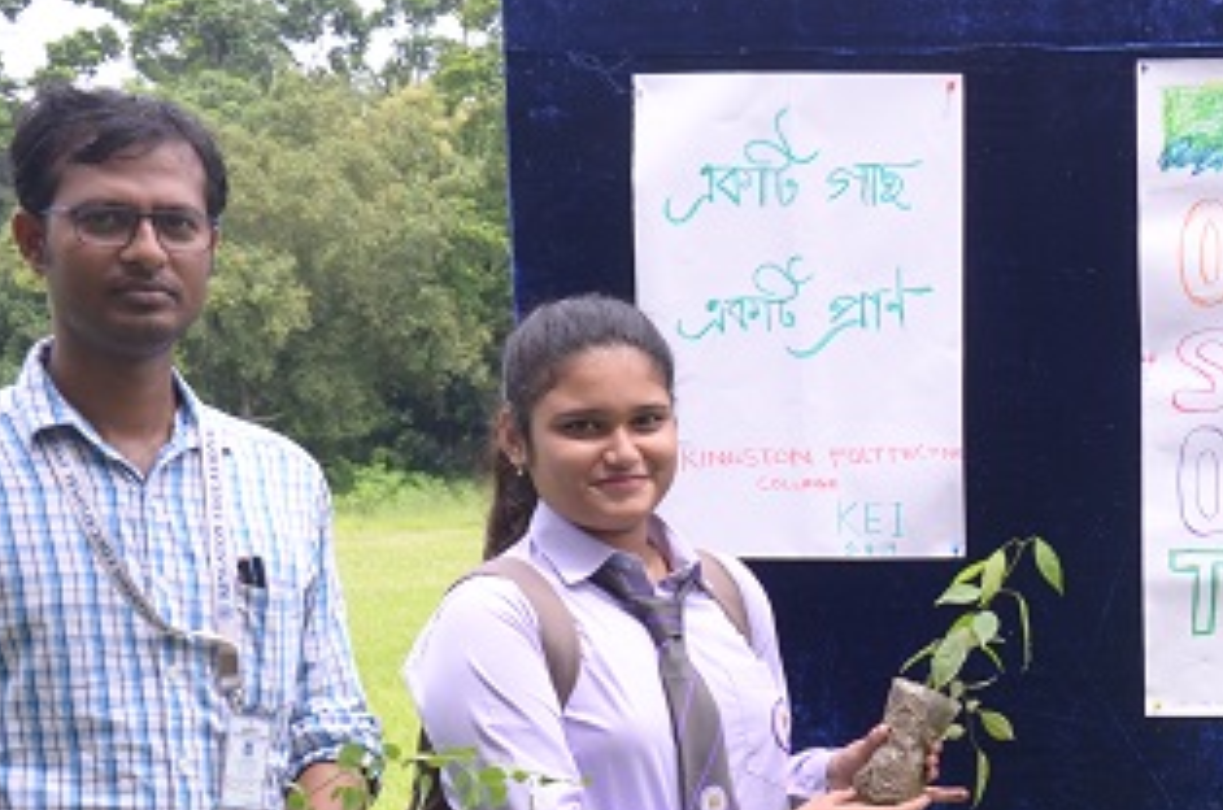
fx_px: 3642
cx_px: 1340
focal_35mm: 107
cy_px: 740
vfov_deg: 12.6
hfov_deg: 18.4
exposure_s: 1/100
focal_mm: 25
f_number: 5.6
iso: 100
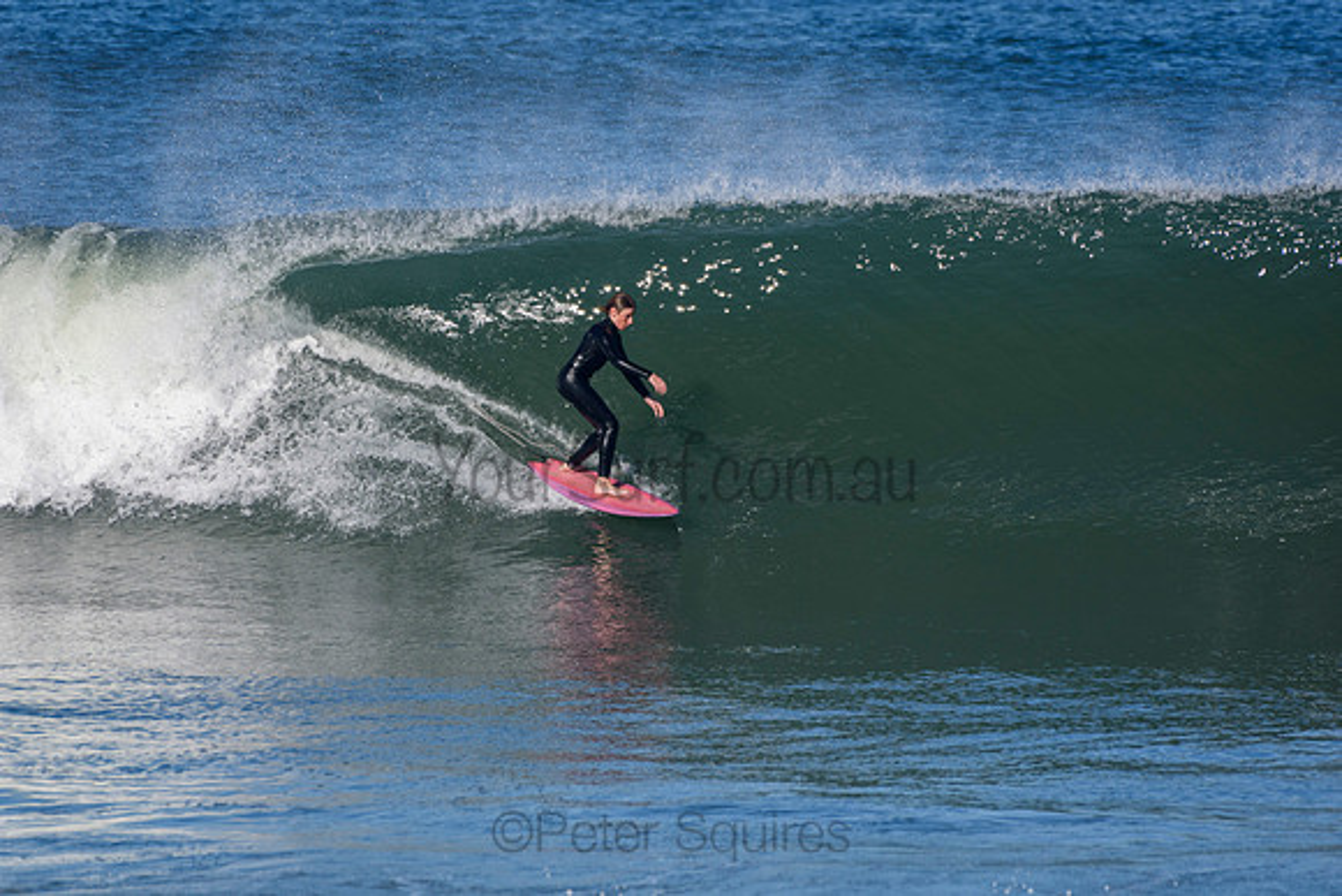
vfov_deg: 1.8
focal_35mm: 750
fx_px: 27964
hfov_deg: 2.7
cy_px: 448
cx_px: 671
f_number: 5.6
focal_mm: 500
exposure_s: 1/2000
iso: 280
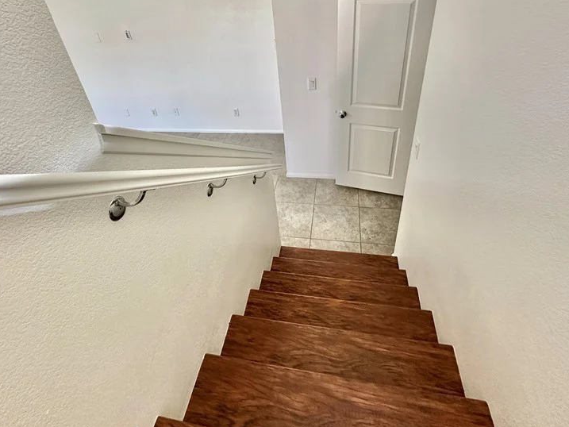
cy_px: 144
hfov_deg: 81.7
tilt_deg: -33.7
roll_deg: +6.1
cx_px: 270
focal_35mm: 20
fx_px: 329
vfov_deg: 64.4
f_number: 2.2
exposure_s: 1/60
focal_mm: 2.22
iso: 200
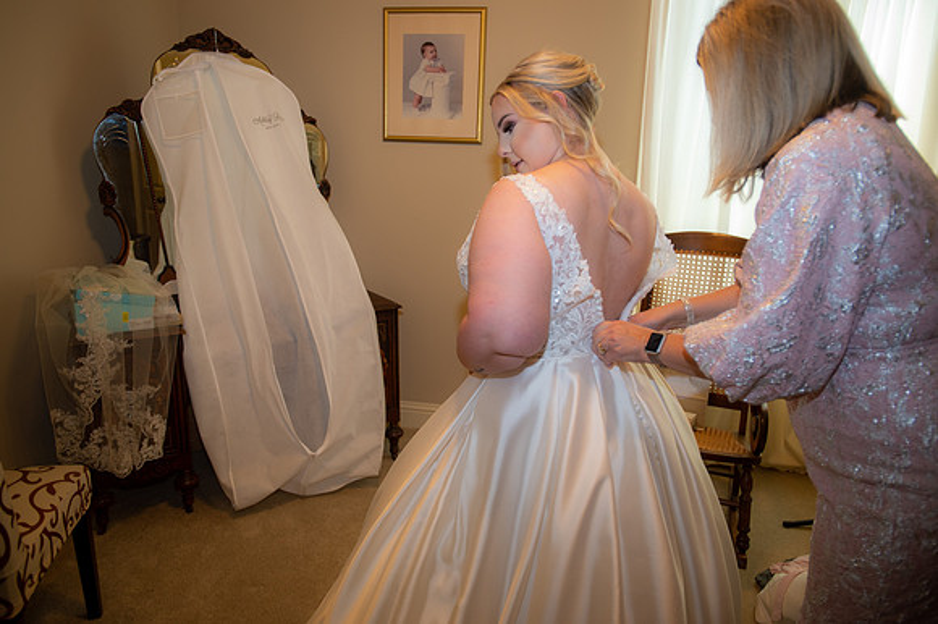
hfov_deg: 71.5
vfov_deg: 51.2
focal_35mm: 25
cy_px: 312
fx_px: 651
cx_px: 469
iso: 640
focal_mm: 25
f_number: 2.8
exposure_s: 1/100
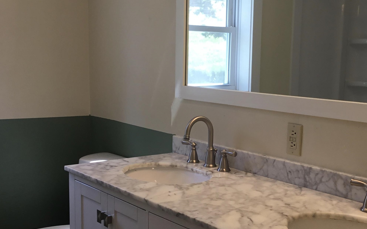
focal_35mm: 54
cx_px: 203
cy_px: 145
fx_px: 540
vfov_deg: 23.9
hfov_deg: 37.5
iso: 25
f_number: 2.4
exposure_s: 1/60
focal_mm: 3.3
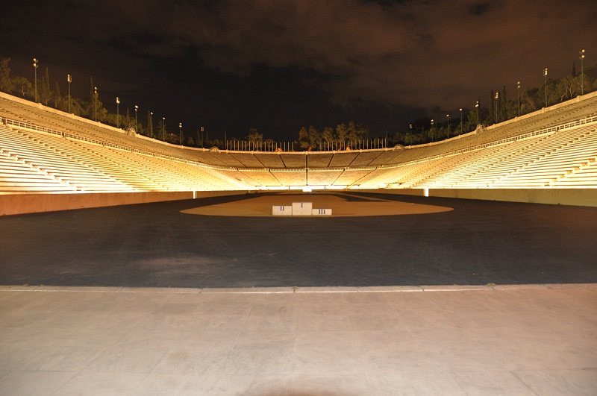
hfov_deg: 67.5
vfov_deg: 47.8
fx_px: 447
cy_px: 198
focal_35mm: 27
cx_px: 298
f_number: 3.5
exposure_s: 1/2.5
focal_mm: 18
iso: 800
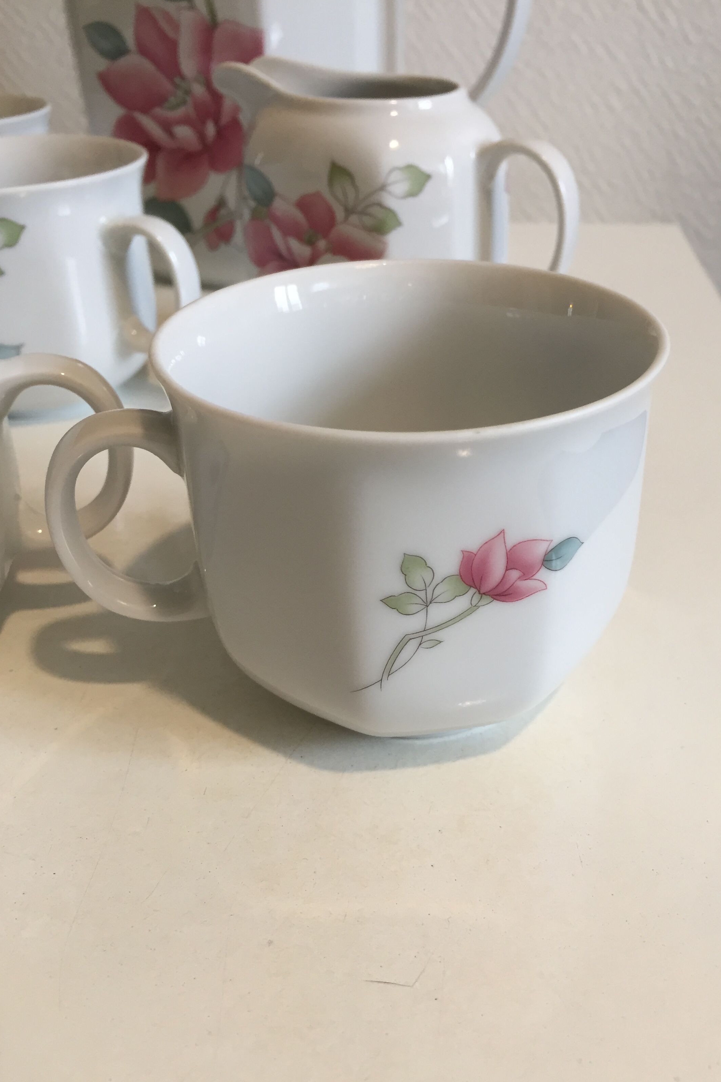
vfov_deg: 60.3
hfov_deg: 42.2
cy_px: 554
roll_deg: +0.1
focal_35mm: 31
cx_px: 410
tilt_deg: -32.3
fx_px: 931
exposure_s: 1/33
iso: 80
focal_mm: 4.15
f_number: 2.2
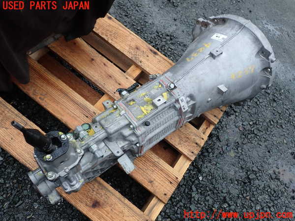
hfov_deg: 60.0
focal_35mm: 30
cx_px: 148
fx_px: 256
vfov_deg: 46.8
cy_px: 110
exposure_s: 1/80
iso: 100
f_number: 3.2
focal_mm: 5.4
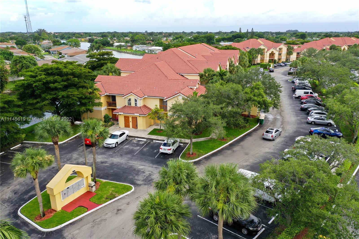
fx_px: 279
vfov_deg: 46.4
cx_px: 180
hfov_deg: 65.5
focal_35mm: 28
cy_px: 120
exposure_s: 1/120
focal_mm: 10.26
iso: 100
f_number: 4.5
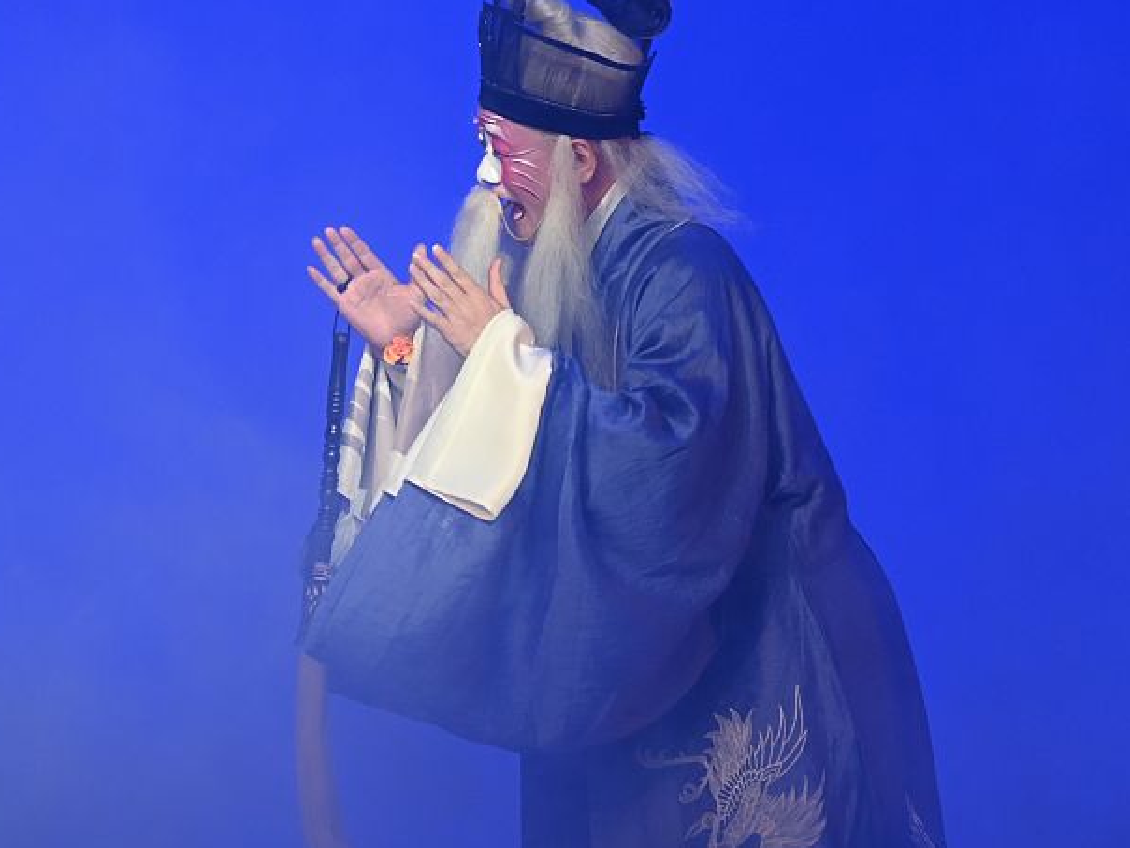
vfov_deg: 2.6
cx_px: 79
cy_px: 386
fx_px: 18705
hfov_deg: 3.5
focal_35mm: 573
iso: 1000
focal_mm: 300
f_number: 2.8
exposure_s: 1/400
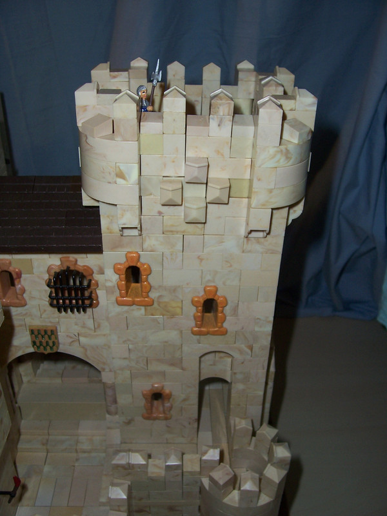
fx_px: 507
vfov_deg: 54.0
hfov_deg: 41.8
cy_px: 258
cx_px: 194
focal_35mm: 34
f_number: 2.7
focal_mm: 5.6
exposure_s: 1/60
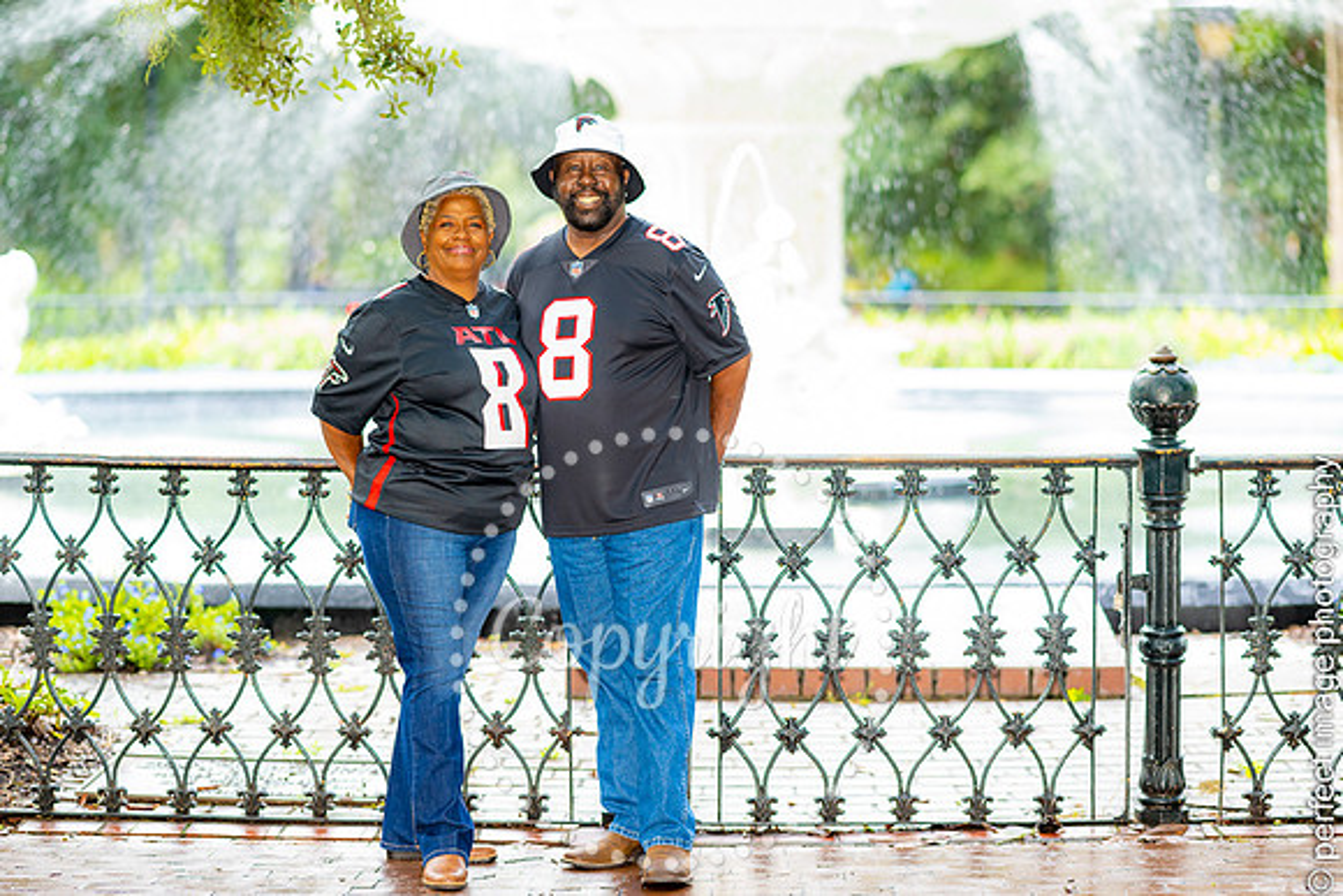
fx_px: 4045
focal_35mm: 108
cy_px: 448
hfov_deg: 18.9
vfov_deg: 12.6
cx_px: 672
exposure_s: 1/200
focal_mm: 105
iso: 200
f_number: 2.2
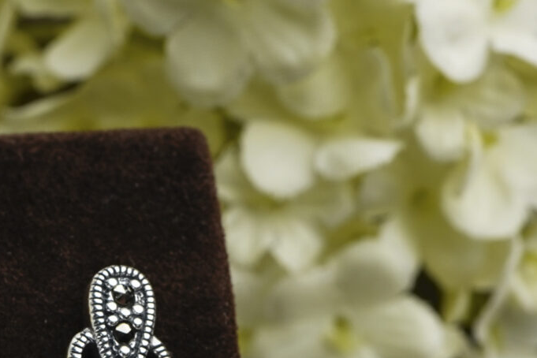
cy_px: 660
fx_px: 2804
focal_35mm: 188
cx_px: 124
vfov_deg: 7.1
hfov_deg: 10.9
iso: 250
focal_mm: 50
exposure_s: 1/40
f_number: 9
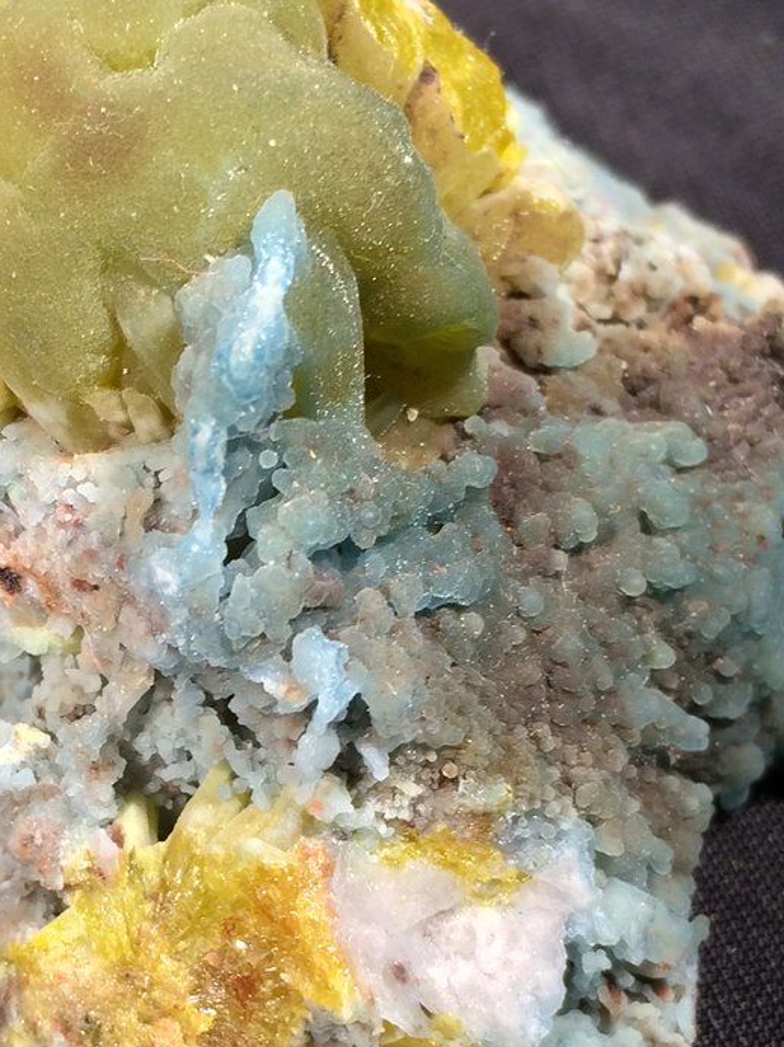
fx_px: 2025
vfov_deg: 28.9
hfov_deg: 21.6
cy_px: 654
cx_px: 159
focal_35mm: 67
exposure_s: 1/60
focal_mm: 4.15
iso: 40
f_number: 2.2
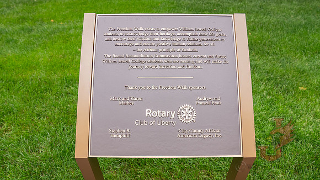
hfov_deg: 73.7
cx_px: 160
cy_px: 88
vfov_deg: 45.7
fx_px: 213
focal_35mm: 25
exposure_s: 1/800
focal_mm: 24
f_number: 3.5
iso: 250
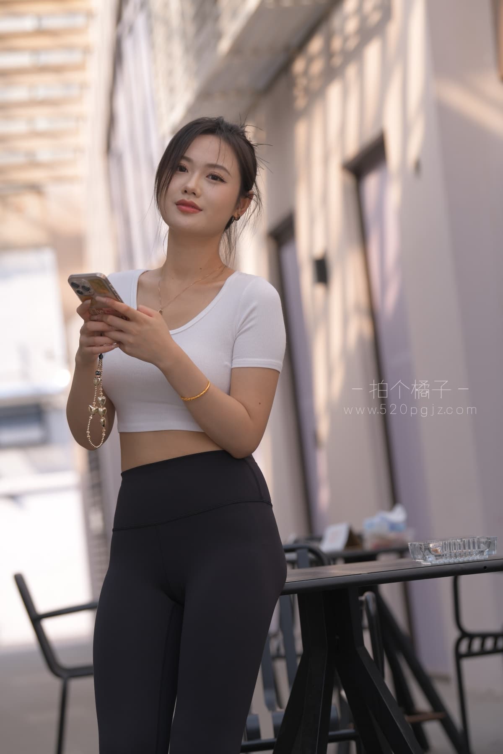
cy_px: 377
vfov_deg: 18.3
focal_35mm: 112
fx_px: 2347
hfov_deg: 12.2
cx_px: 252
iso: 110
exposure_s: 1/320
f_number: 4
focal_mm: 112
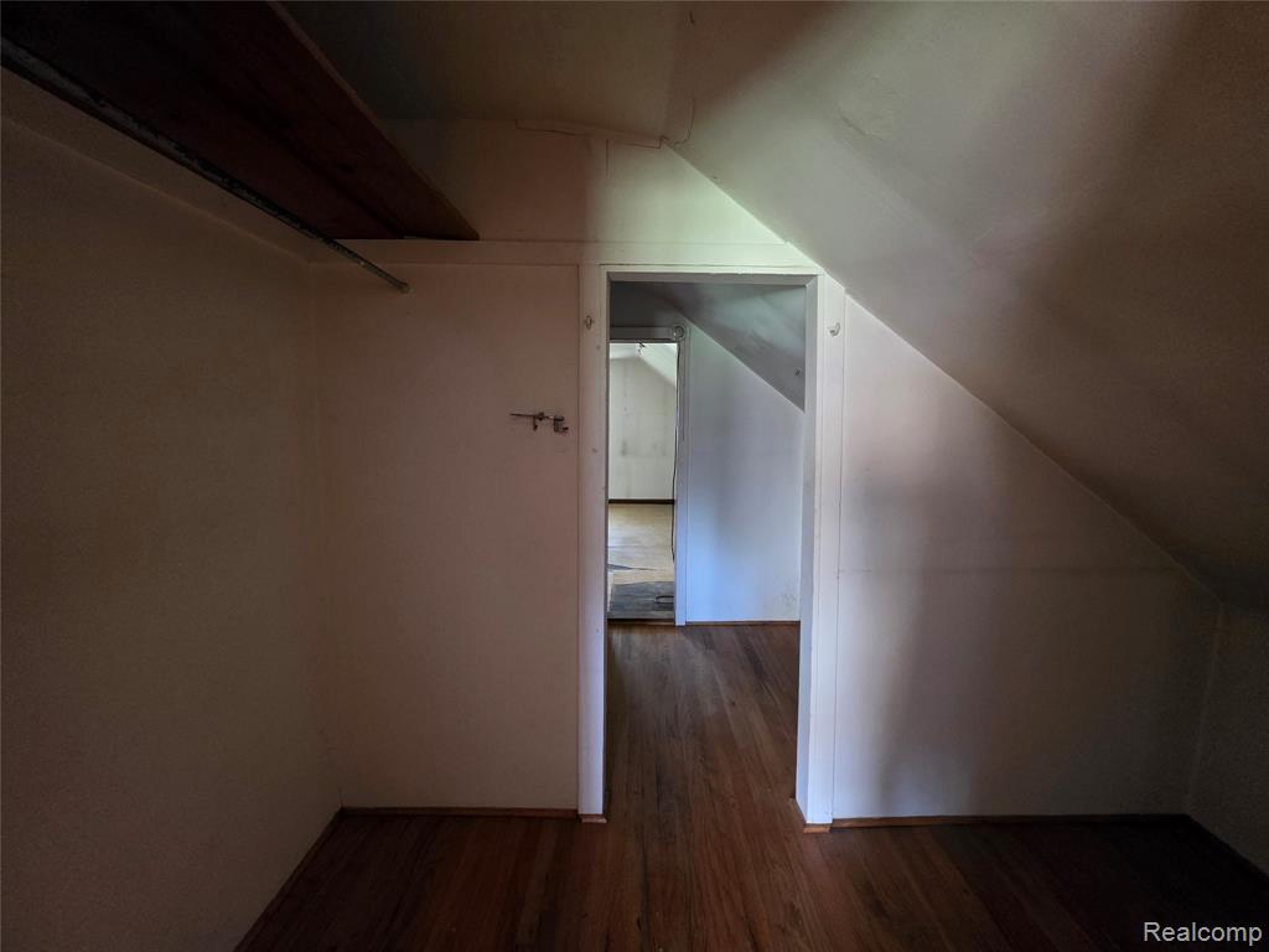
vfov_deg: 89.9
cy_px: 476
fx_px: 477
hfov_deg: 106.2
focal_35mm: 13
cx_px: 634
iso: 1250
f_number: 1.9
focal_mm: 2.2
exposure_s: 1/60
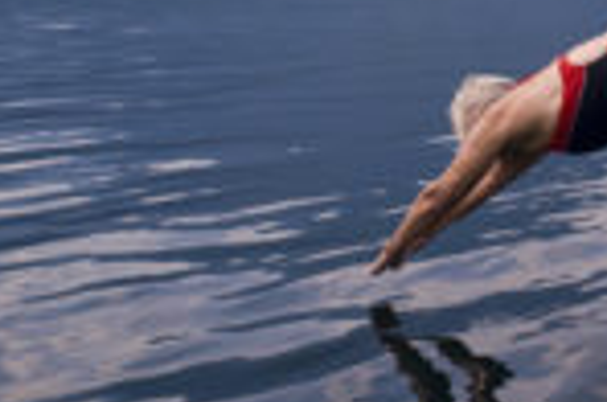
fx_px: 1161
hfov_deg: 28.0
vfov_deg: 19.4
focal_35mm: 69
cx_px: 568
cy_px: 55
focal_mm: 24
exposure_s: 1/1000
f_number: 8
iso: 200
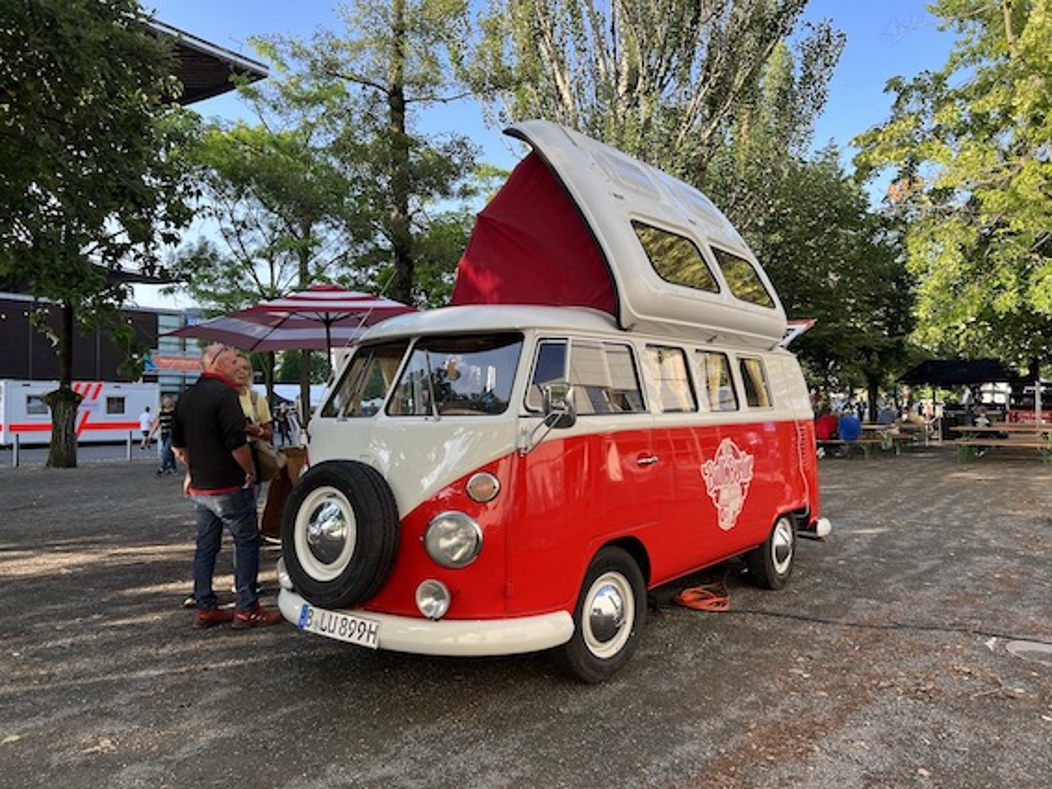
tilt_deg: +1.2
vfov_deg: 53.0
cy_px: 394
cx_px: 526
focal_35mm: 26
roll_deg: -0.5
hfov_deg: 67.3
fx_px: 790
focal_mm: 5.7
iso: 50
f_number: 1.5
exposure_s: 1/808
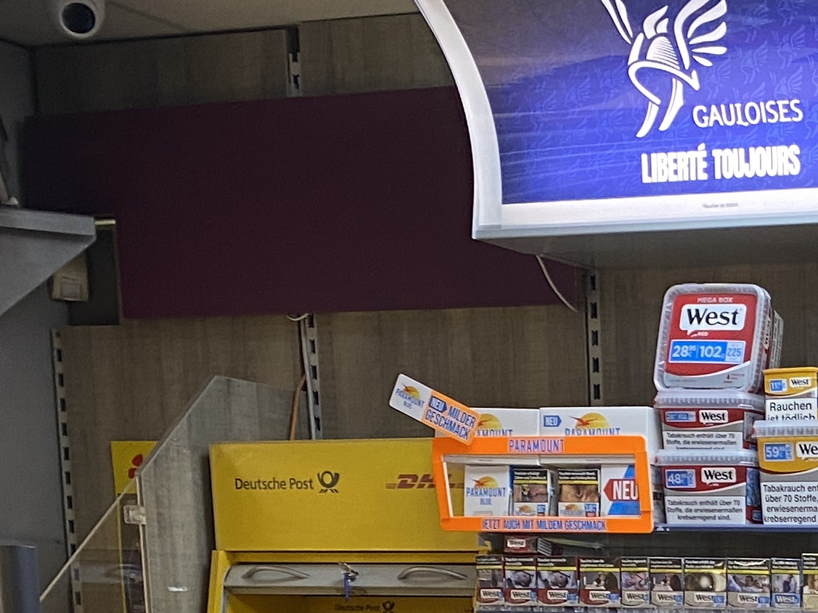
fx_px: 2197
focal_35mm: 93
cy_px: 1086
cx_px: 1253
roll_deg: -1.5
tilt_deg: -9.6
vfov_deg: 14.2
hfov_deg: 18.5
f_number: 1.8
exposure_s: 1/50
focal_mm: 4.25
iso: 80
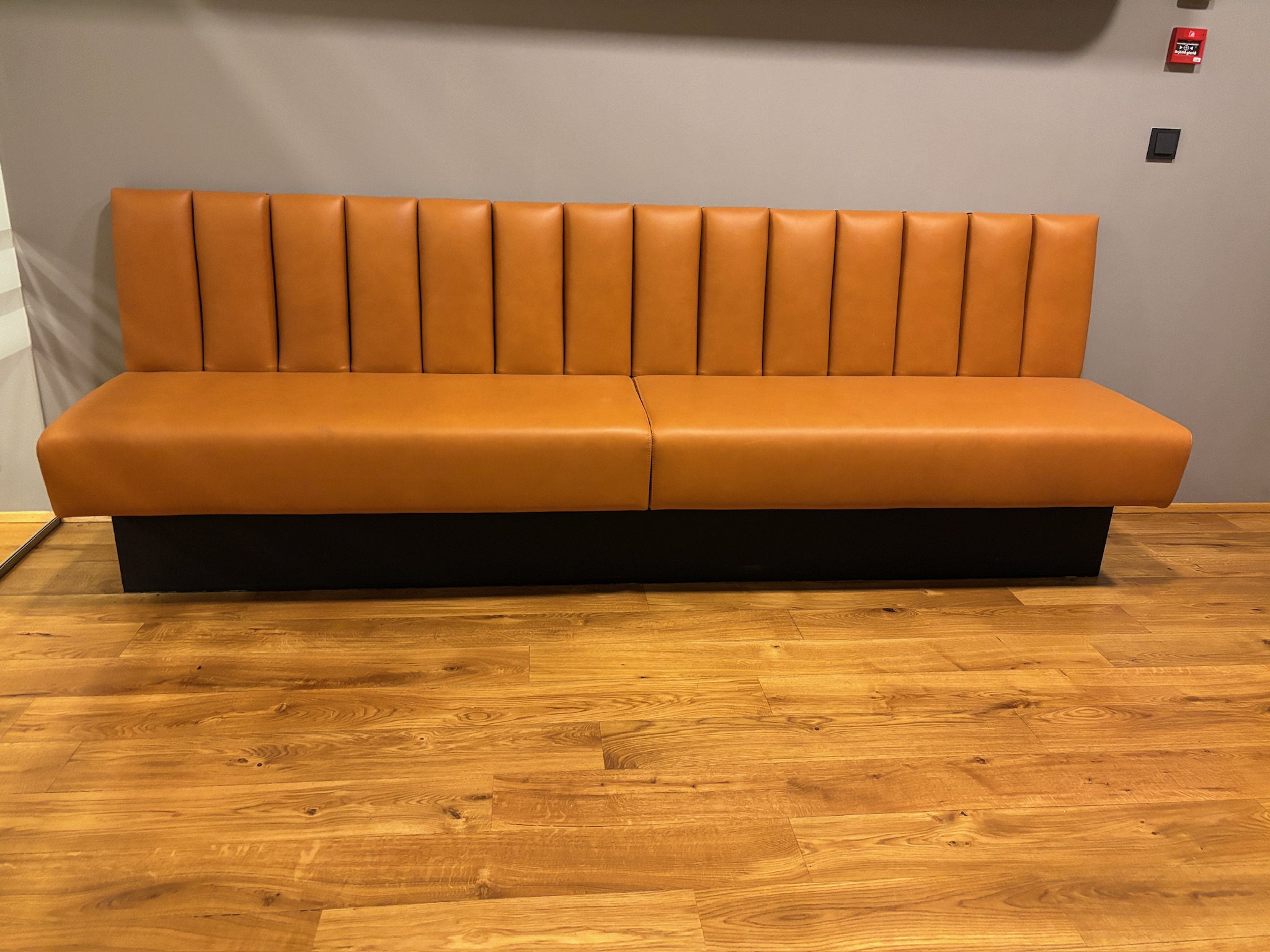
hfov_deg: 67.3
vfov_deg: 53.1
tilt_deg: -18.6
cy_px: 476
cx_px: 635
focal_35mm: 26
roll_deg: -2.3
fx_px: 954
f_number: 1.6
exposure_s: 1/60
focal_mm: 5.96
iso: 500
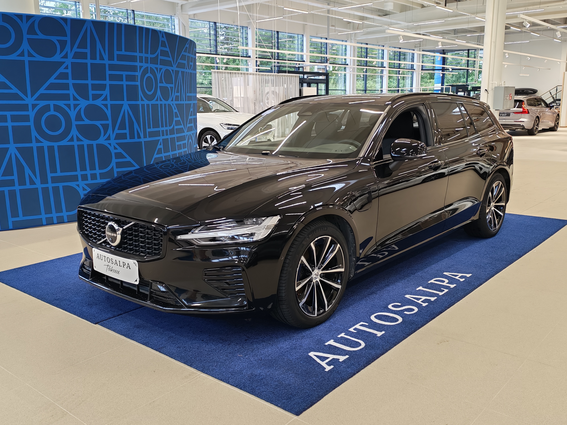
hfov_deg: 54.0
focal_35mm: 34
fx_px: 557
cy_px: 212
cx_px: 284
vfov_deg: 41.8
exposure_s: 1/100
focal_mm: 6.12
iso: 320
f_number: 1.9
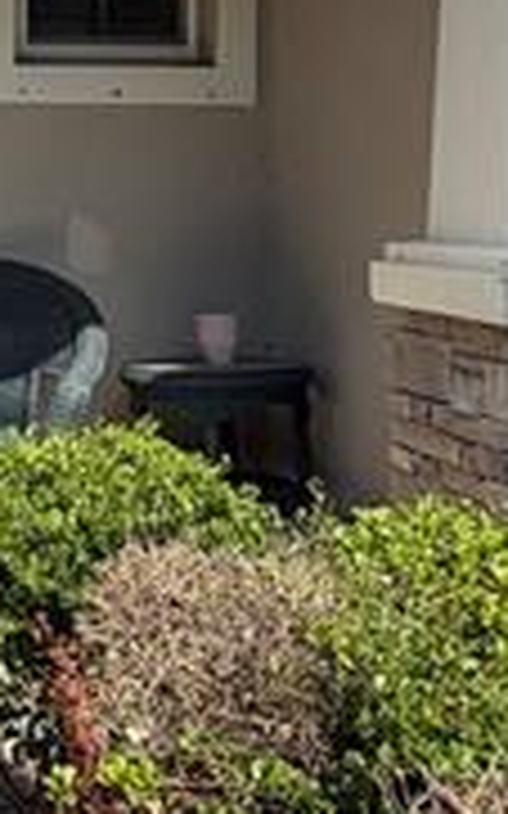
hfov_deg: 17.8
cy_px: 153
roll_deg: -1.0
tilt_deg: +0.6
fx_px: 1397
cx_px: -310
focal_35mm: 63
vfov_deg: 31.6
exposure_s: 1/770
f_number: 2.2
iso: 25
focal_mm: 2.22
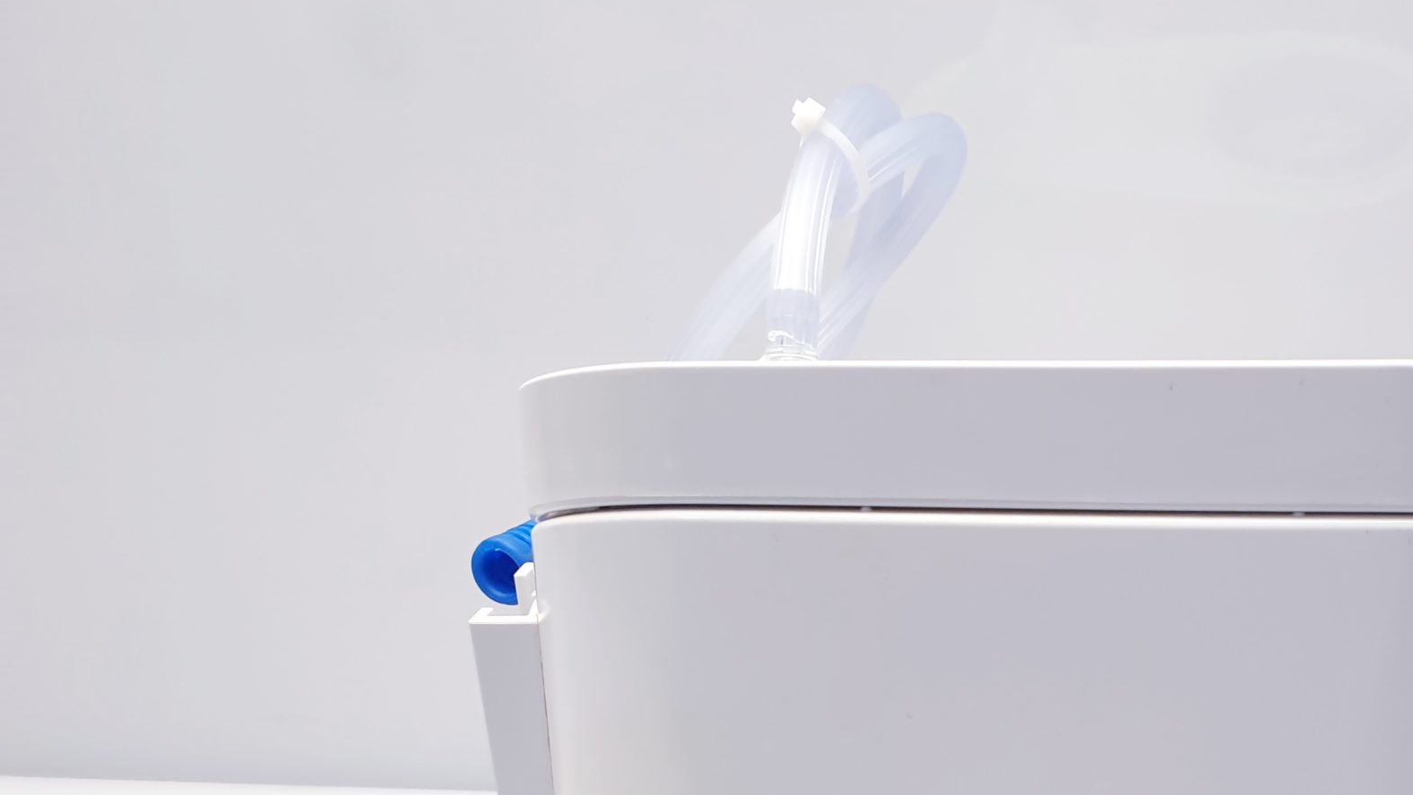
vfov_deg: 25.1
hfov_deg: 42.5
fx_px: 1724
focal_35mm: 46
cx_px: 1141
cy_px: 739
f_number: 2.4
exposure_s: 1/50
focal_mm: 4.3
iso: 80
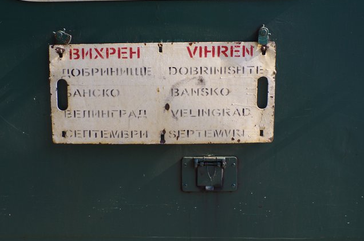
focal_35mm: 40
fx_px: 400
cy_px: 100
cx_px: 165
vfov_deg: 33.5
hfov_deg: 48.9
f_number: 5.6
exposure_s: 1/125
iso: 100
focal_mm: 21
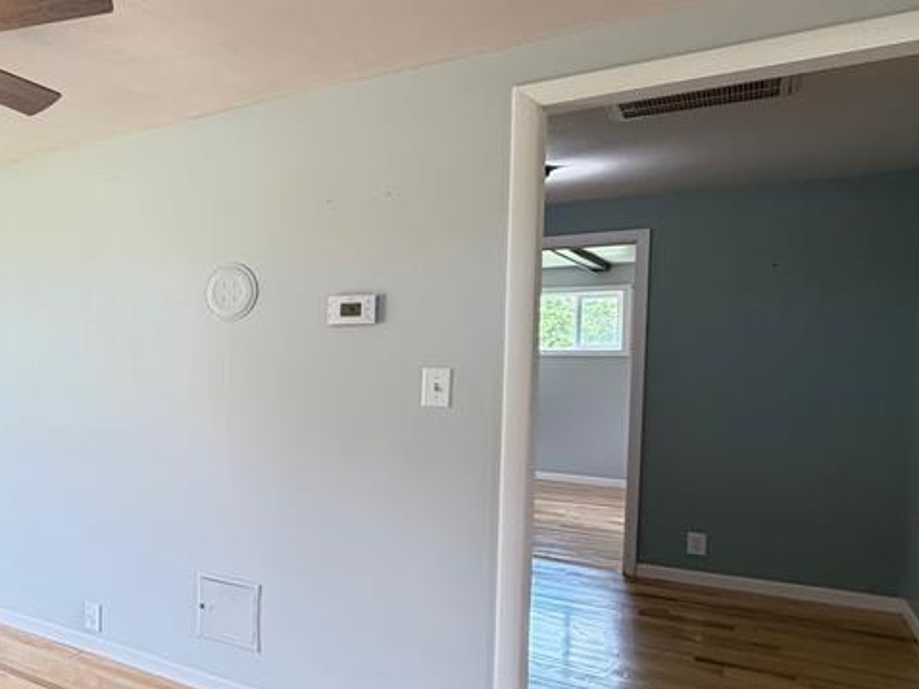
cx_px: -12
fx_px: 796
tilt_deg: -2.5
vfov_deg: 46.7
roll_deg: -0.5
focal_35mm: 30
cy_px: 385
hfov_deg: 48.6
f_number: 2.2
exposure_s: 1/60
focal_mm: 2.22
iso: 160
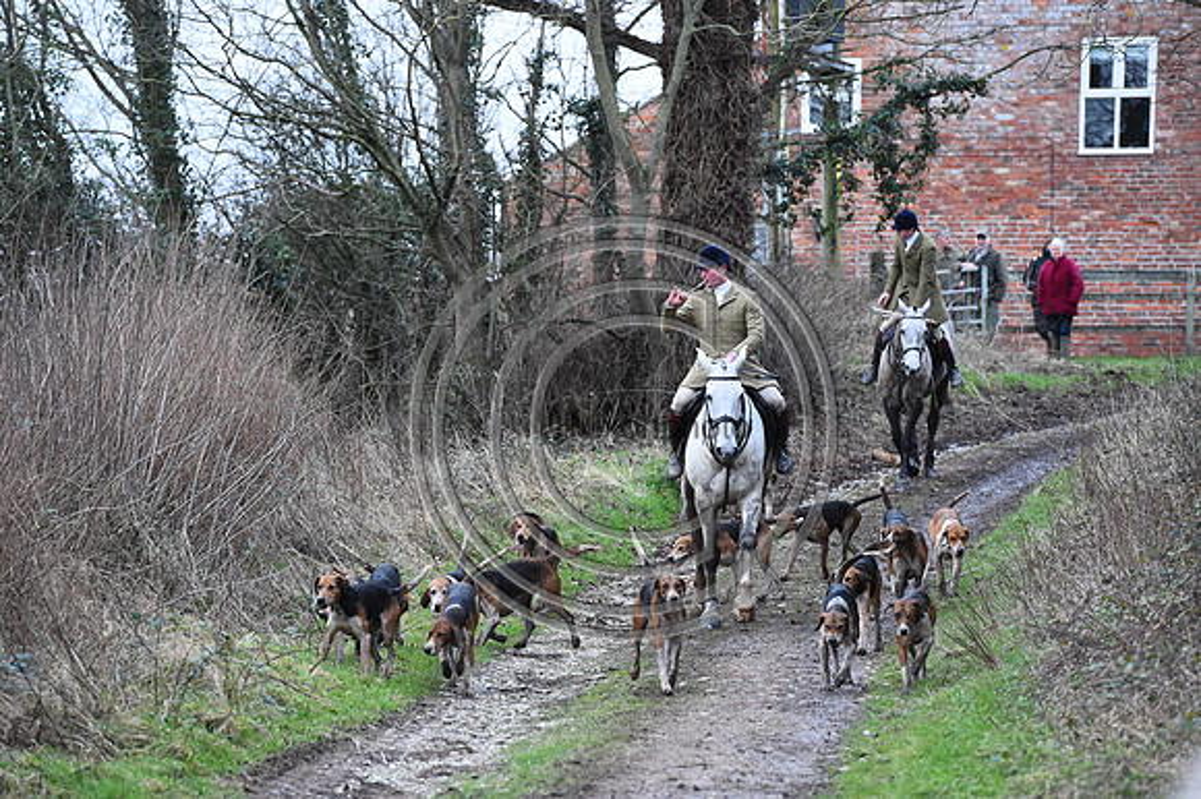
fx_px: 6668
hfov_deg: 10.3
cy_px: 400
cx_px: 600
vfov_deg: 6.9
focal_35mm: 200
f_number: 5.6
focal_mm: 200
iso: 5000
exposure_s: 1/1250
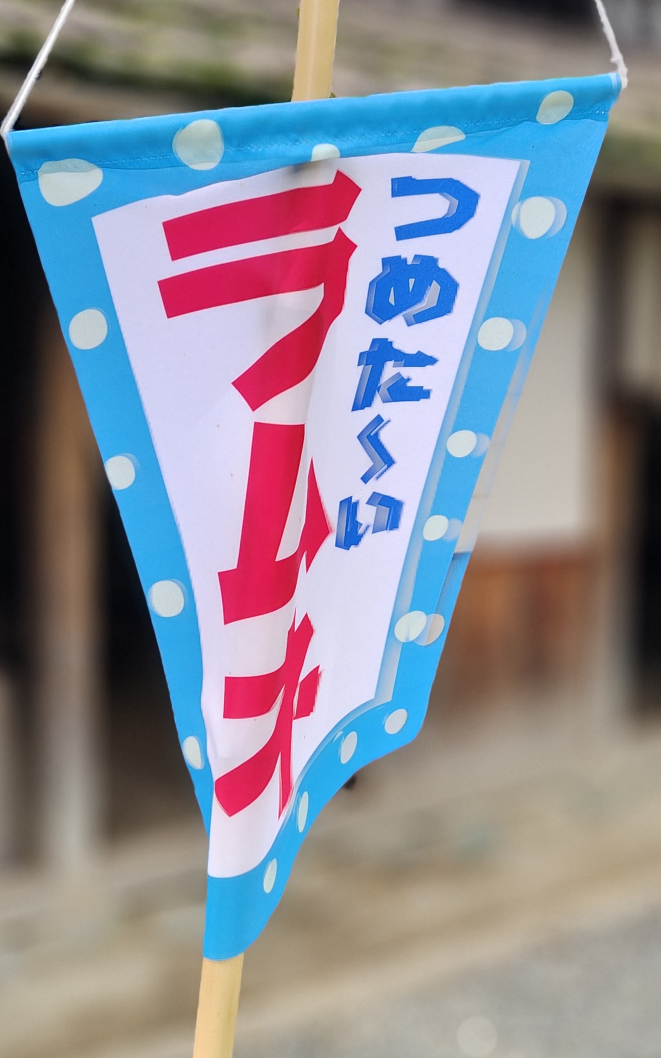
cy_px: 530
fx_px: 1413
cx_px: 383
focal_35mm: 49
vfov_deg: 41.1
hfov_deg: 26.3
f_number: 1.88
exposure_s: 1/146
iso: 50
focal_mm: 5.56
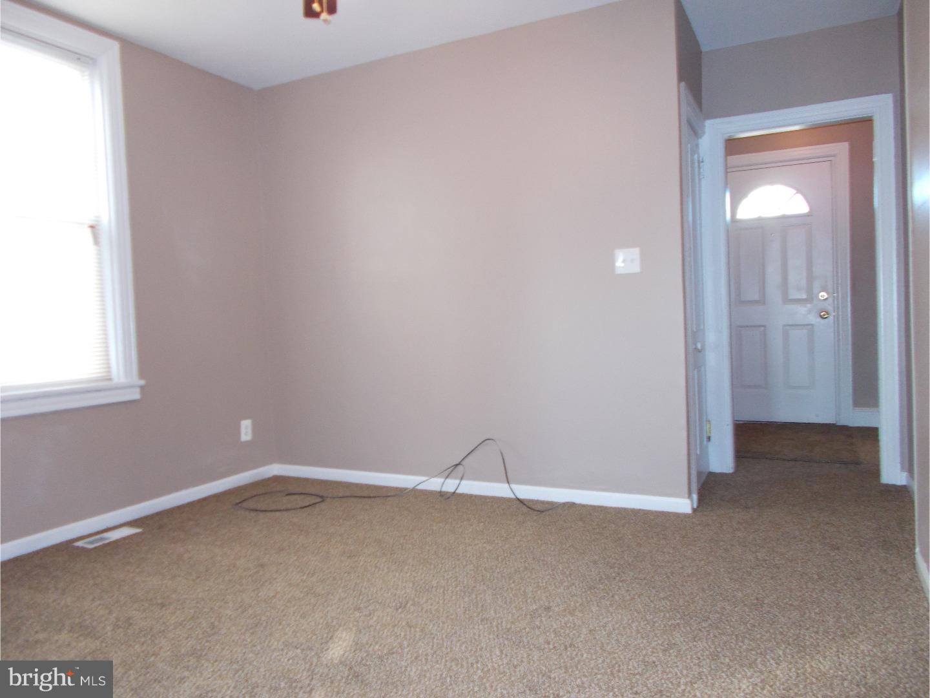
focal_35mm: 26
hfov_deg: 67.3
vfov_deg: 53.1
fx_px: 699
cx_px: 465
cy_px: 349
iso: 250
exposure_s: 1/25
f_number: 3.2
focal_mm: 4.6
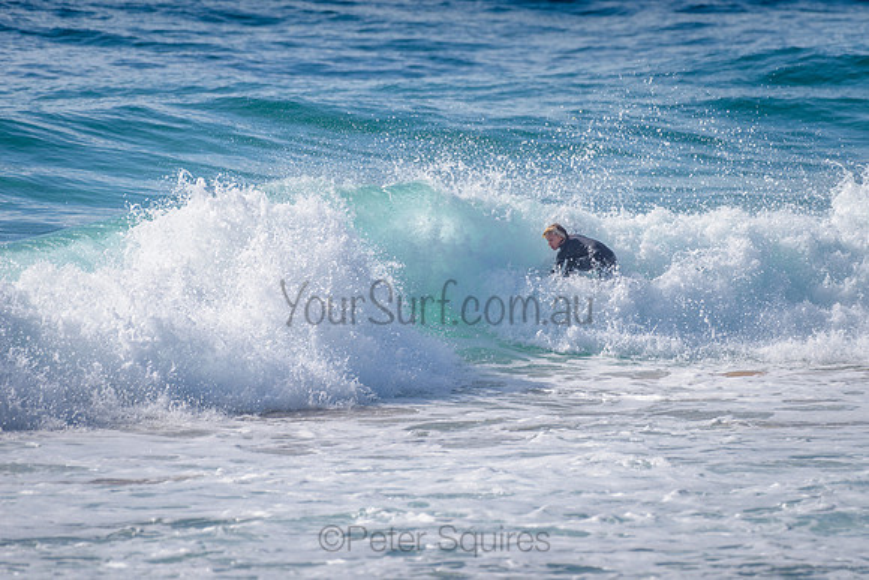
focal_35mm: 613
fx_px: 14804
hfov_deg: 3.4
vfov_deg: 2.2
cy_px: 224
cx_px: 533
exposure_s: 1/2000
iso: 125
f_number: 5.6
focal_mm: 500
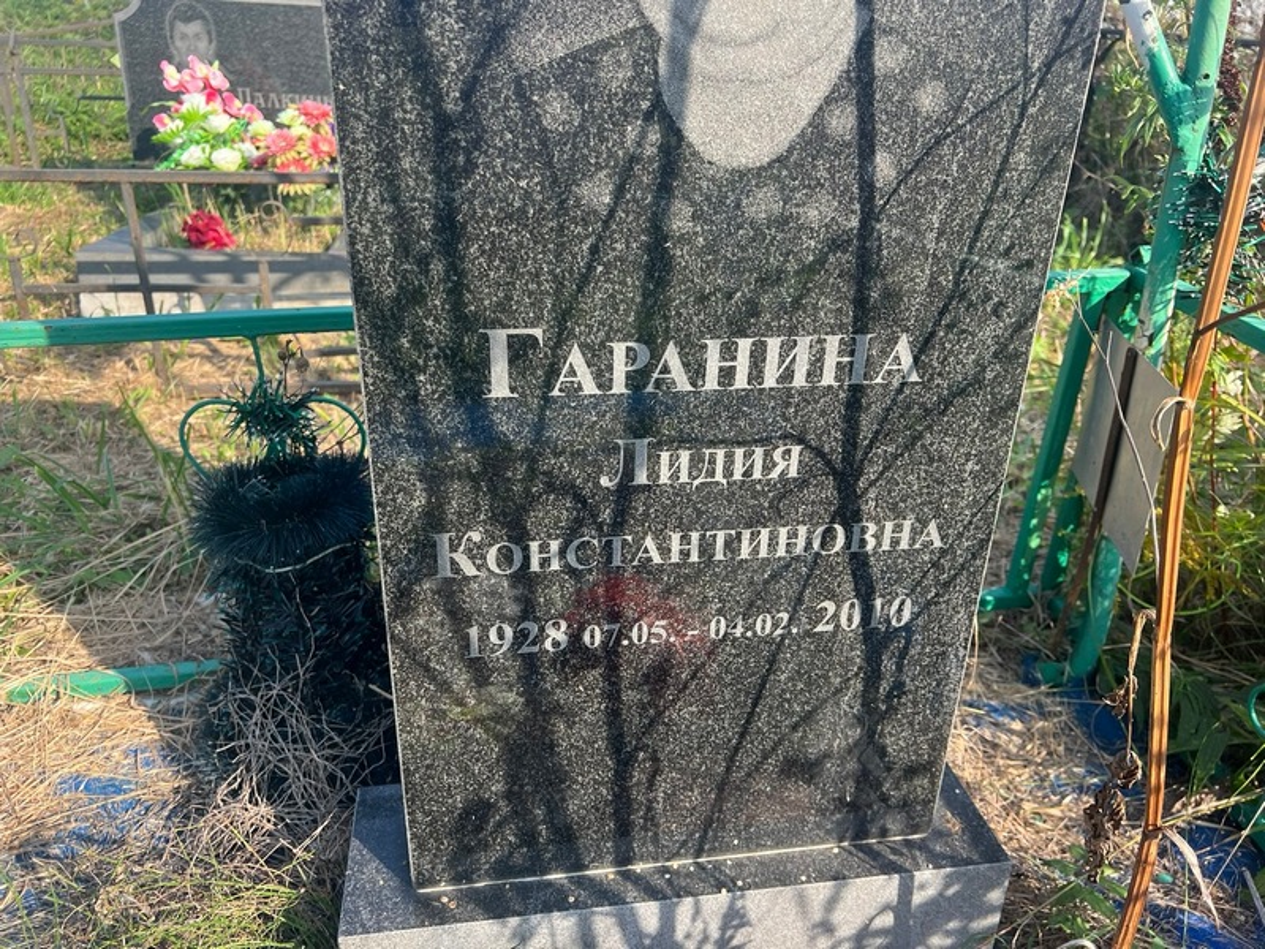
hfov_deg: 67.3
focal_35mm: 26
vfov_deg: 53.1
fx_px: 950
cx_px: 632
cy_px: 474
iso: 50
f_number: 1.5
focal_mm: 5.7
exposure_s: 1/909
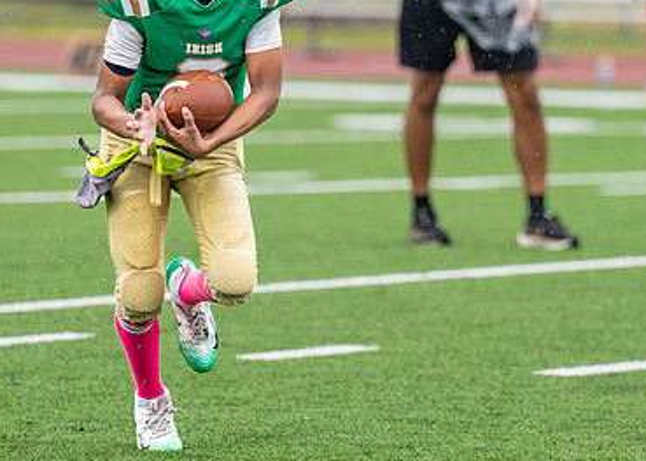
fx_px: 8305
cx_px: 283
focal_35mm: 453
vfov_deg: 3.2
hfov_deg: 4.5
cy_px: 142
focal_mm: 167
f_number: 2.8
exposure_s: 1/1000
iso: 400
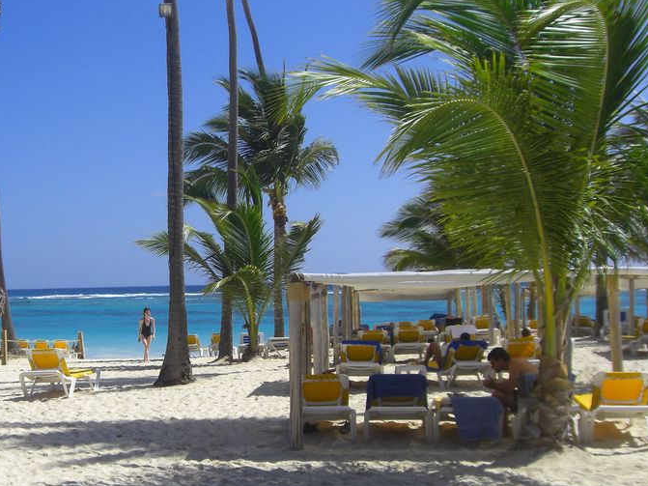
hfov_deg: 32.7
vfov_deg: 25.2
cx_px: 182
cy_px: 273
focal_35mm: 58
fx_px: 1086
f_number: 8
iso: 64
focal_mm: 6.2
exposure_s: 1/250
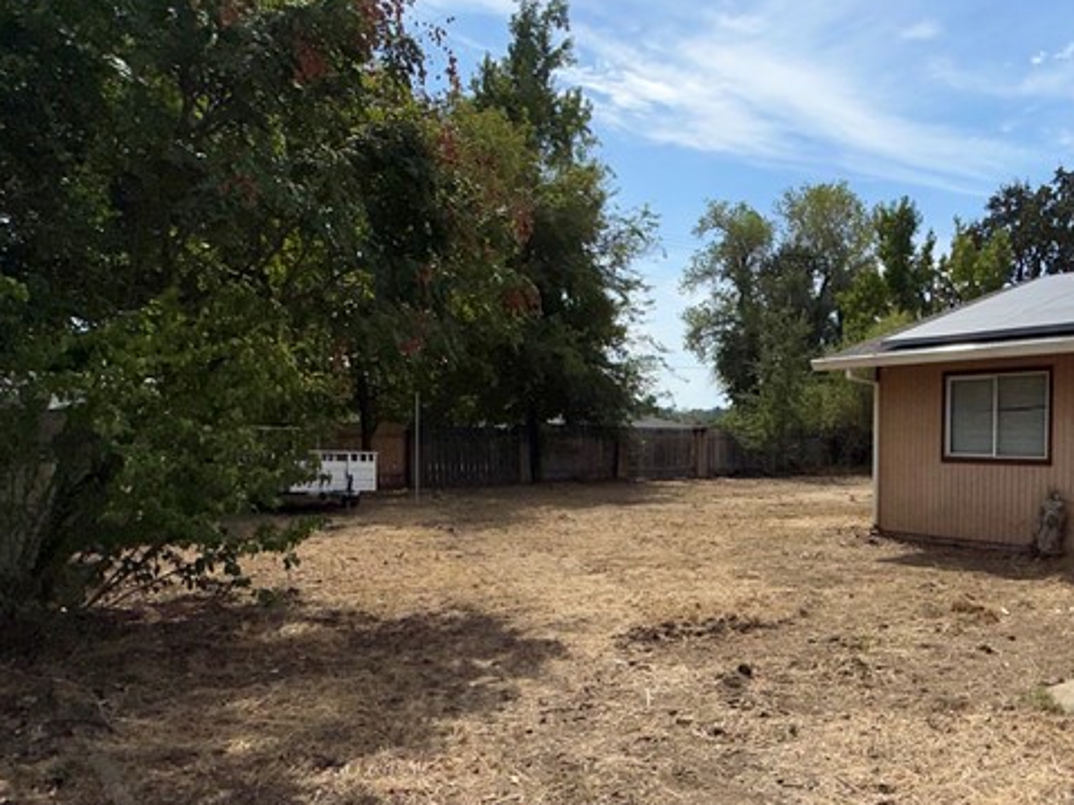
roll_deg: -0.2
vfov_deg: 46.5
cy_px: 479
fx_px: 930
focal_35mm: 30
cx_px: 807
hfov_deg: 57.0
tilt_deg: -2.1
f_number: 2.2
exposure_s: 1/3891
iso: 16
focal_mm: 2.22
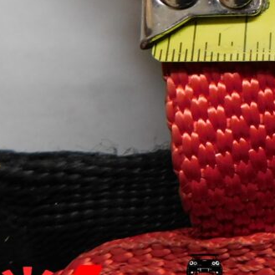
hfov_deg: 22.0
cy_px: 8
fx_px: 593
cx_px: 402
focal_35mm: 66
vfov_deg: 25.0
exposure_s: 1/30
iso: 250
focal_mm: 4.1
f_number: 3
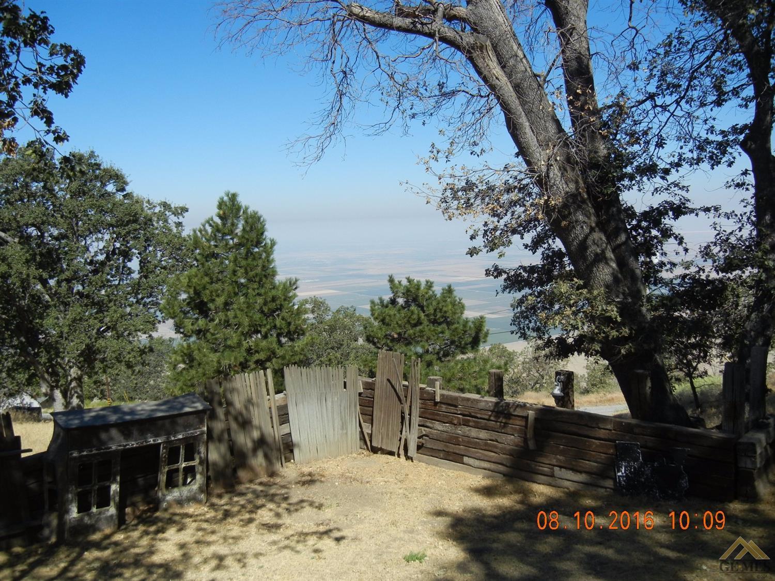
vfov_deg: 46.8
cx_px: 388
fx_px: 671
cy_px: 290
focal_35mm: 30
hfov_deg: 60.0
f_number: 7
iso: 160
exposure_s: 1/433
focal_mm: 5.4
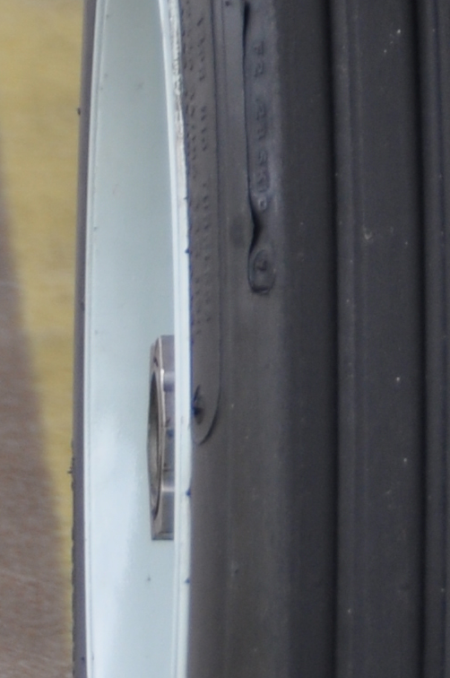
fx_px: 15188
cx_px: 1095
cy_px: -247
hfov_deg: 1.7
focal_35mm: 808
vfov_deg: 2.6
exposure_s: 1/125
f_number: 5.3
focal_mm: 95
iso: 200
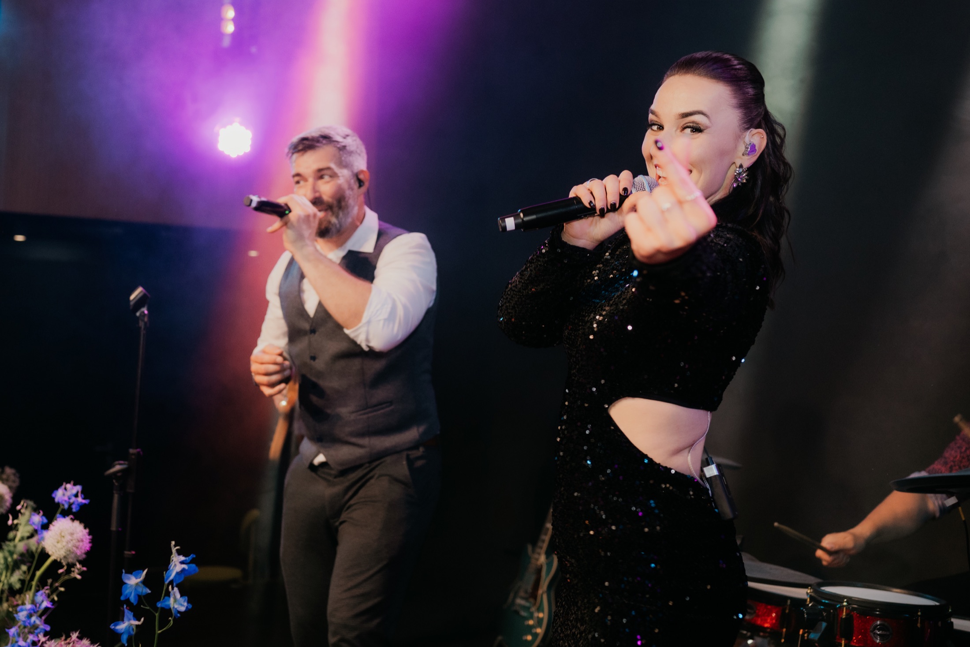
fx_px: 943
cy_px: 324
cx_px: 485
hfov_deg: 54.4
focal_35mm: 35
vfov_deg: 37.9
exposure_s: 1/200
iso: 1250
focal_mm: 35
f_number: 2.8
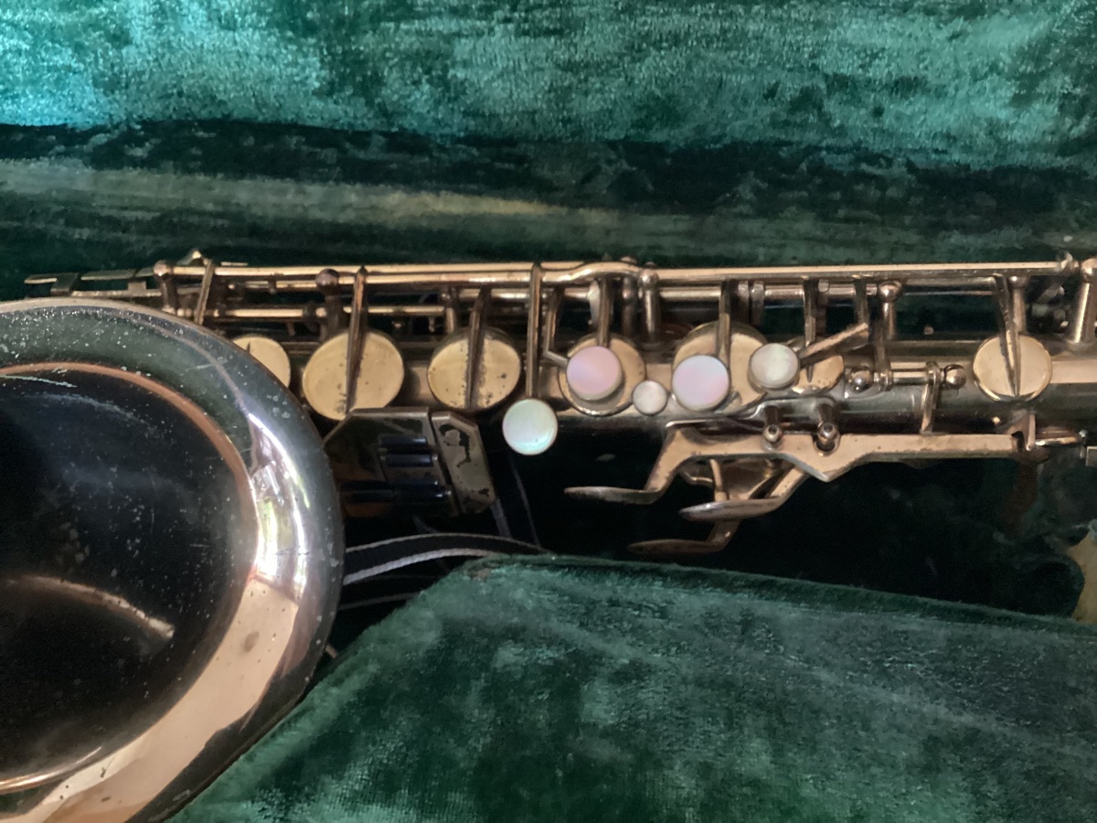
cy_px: 412
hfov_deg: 58.4
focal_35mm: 31
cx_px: 548
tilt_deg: -46.8
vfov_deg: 45.4
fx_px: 982
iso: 640
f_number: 2.4
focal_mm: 3.3
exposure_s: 1/17
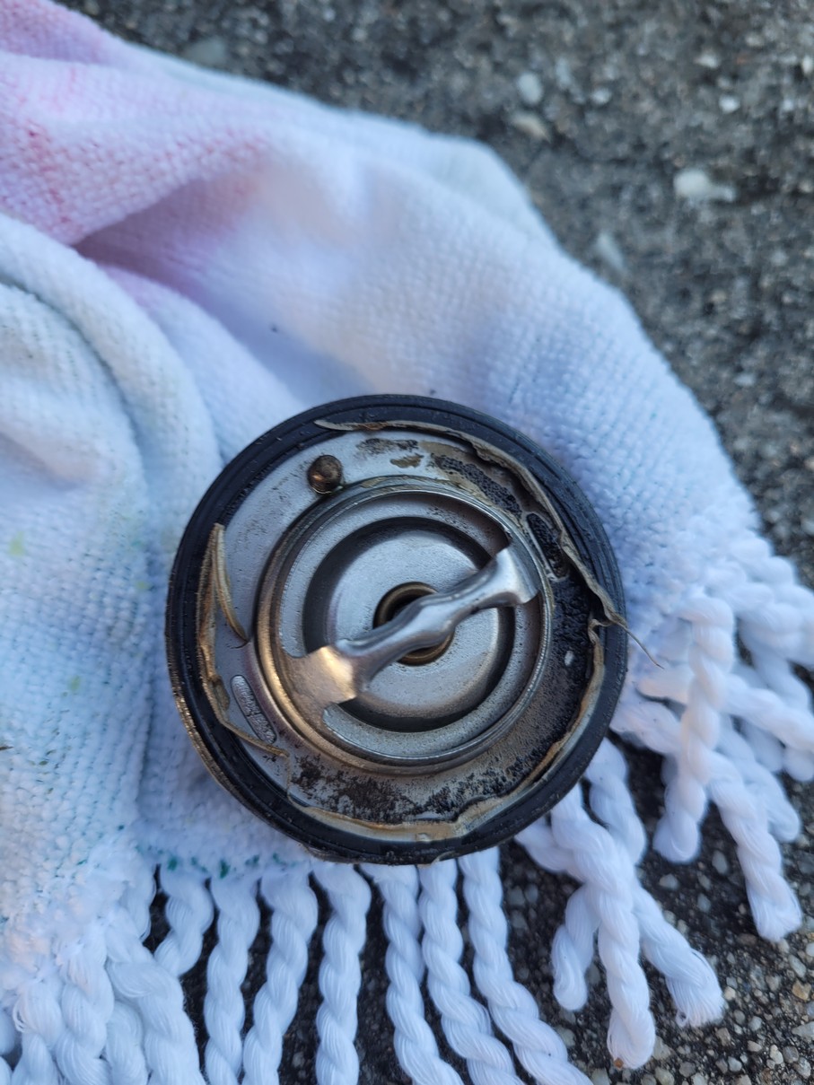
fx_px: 815
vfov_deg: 67.3
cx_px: 407
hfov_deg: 53.1
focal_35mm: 26
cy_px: 542
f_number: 1.8
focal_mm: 5.4
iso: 40
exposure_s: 1/100
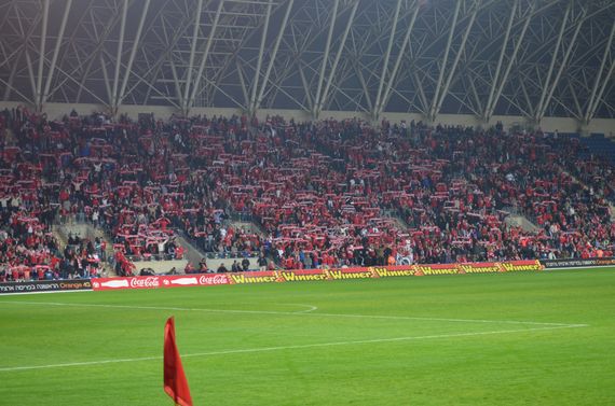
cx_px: 308
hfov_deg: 26.1
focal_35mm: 78
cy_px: 203
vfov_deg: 17.4
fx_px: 1329
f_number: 5.6
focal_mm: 52
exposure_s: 1/60
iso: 720
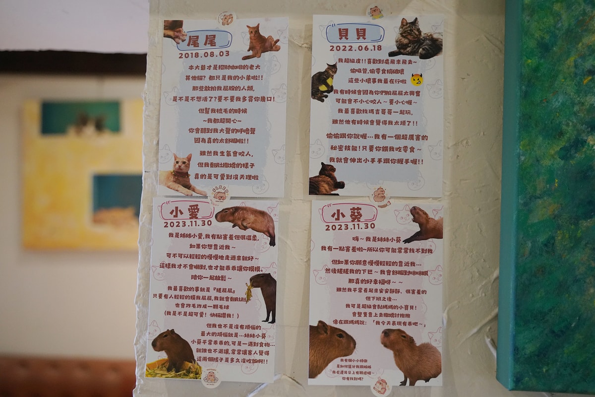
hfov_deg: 54.4
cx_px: 298
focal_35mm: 35
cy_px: 198
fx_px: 578
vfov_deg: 37.9
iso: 4000
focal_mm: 35
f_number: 2.8
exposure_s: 1/160
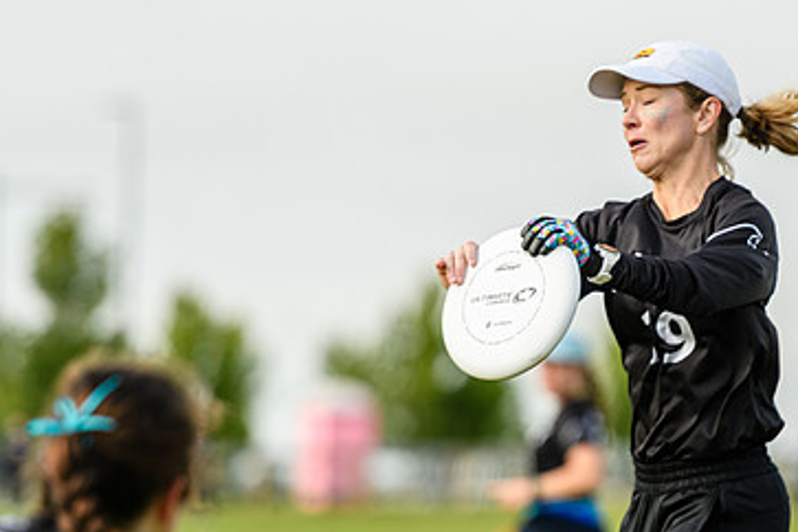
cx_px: 624
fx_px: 10639
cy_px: 324
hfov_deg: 4.3
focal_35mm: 480
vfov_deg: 2.9
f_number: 3.2
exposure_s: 1/1250
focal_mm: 200
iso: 250
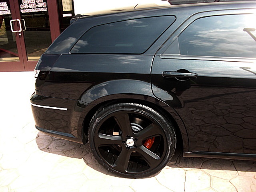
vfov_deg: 39.7
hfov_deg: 51.4
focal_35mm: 36
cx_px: 128
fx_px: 266
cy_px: 96
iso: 50
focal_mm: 6.3
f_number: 2.8
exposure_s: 1/320
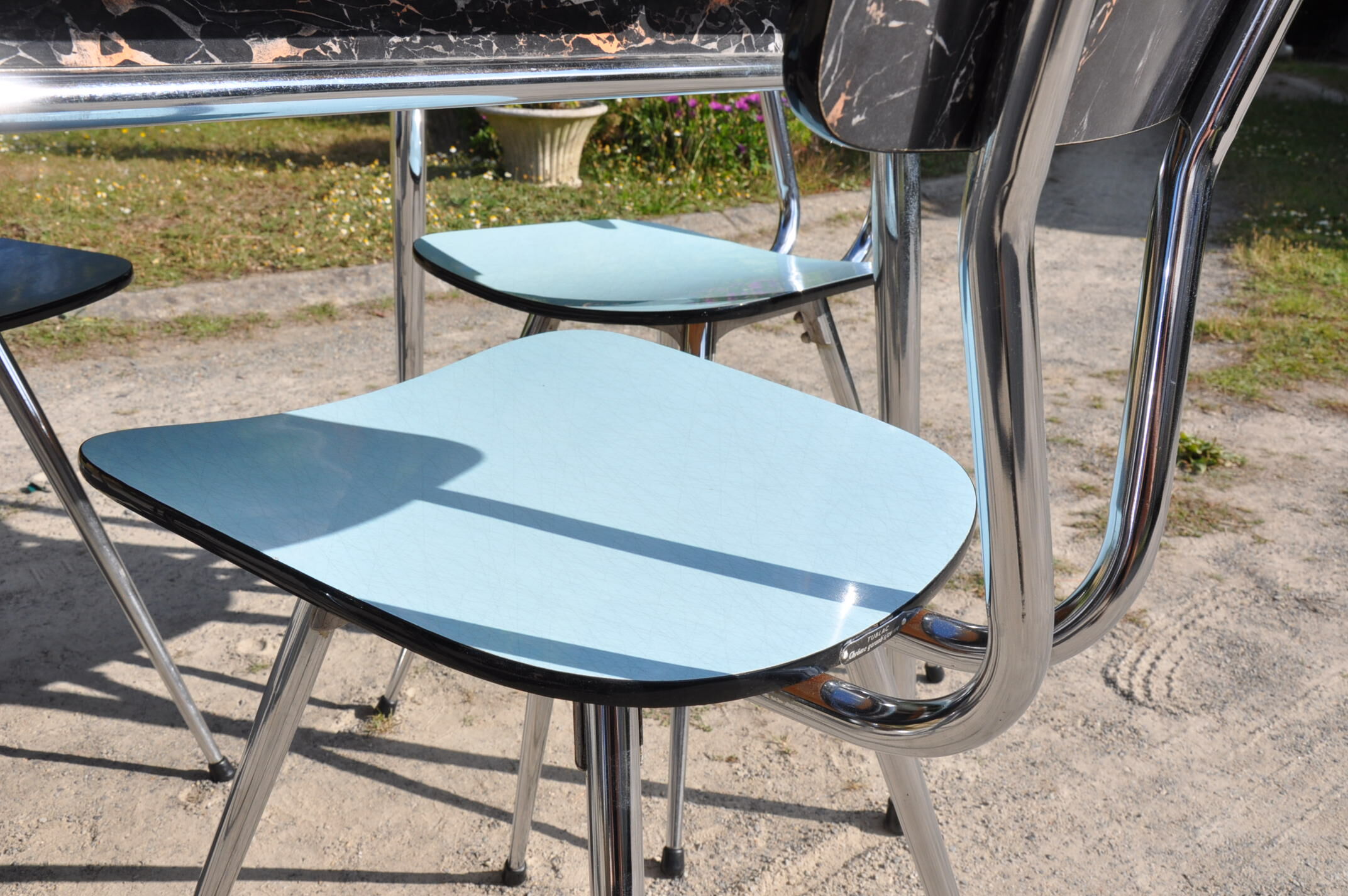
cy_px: 448
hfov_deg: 53.2
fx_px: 1346
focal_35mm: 36
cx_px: 674
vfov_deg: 36.8
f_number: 16
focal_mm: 24
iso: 320
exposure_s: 1/250
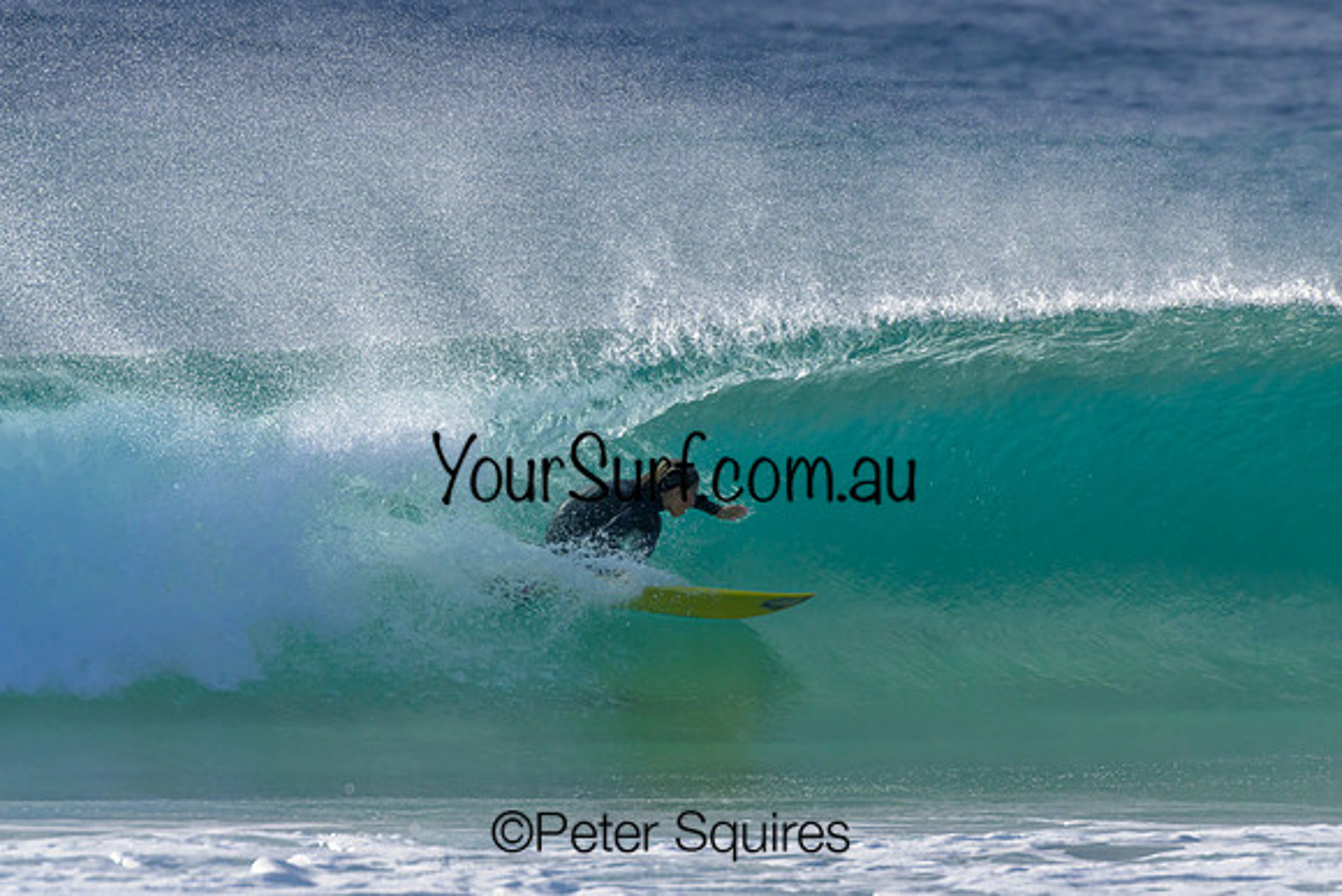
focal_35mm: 700
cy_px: 448
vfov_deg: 2.0
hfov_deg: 2.9
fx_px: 26099
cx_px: 671
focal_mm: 700
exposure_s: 1/2000
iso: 1400
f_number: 11
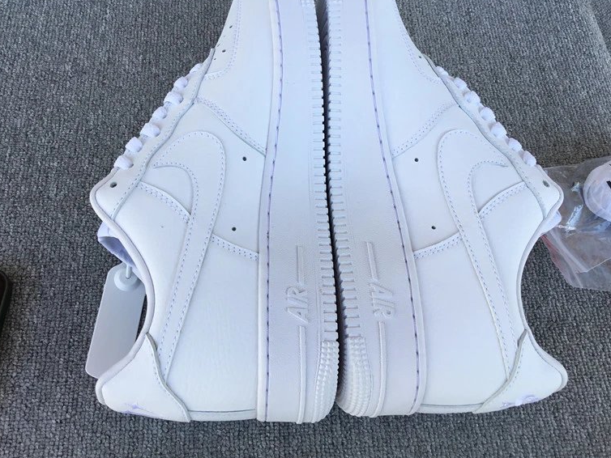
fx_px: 653
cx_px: 277
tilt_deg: -59.5
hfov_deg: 50.1
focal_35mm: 37
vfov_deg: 38.6
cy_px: 198
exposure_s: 1/167
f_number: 2.4
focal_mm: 3.3
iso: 25
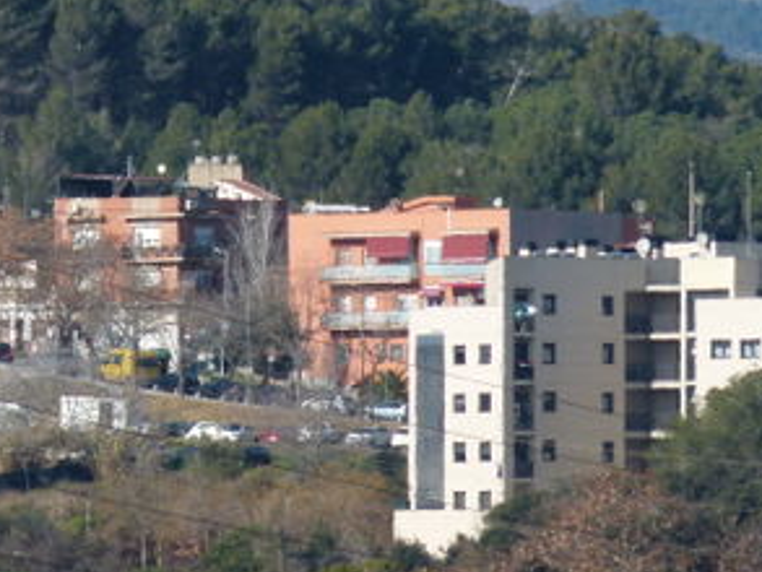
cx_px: 281
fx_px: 27726
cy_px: 312
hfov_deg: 1.6
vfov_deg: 1.2
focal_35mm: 1259
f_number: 5.2
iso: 100
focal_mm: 108
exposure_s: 1/500
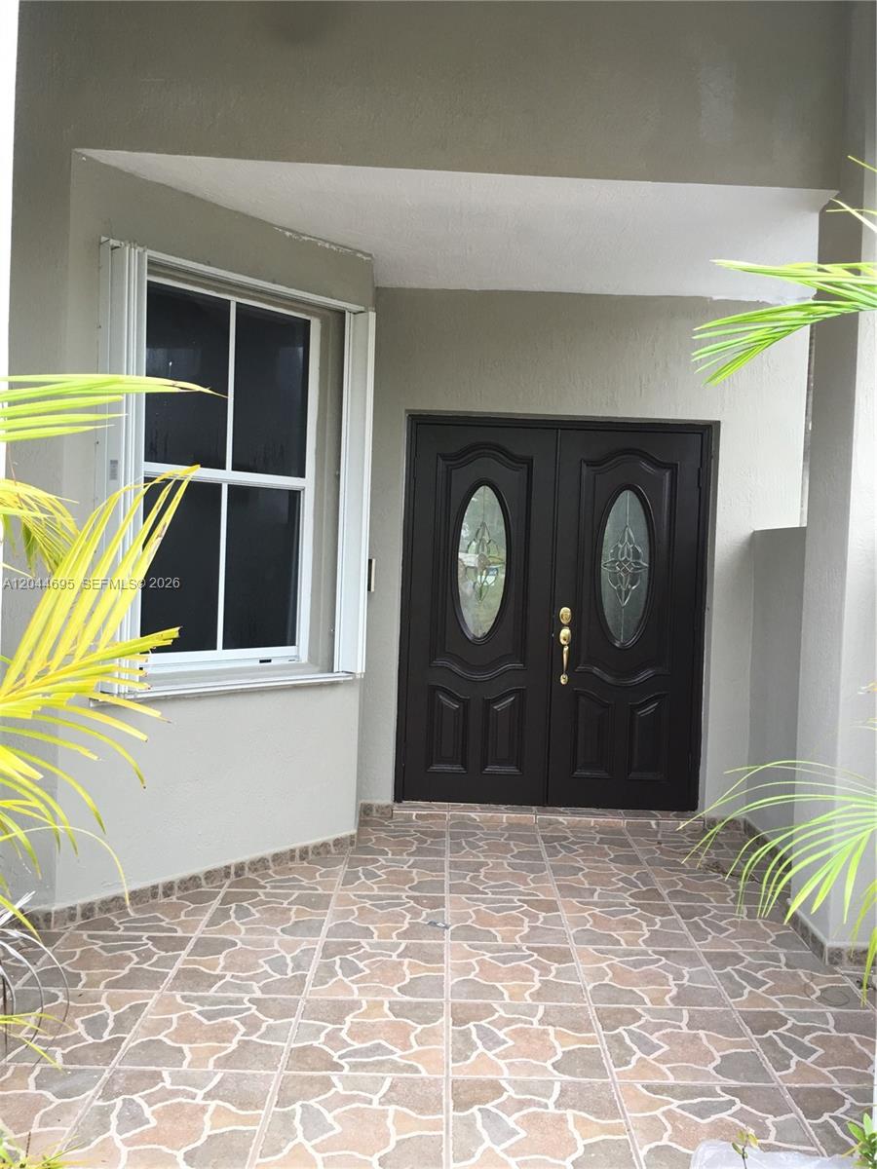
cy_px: 584
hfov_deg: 48.2
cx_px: 438
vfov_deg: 61.7
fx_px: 980
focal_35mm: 29
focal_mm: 4.15
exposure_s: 1/30
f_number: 2.2
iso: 25
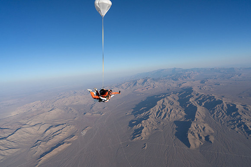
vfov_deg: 53.2
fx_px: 167
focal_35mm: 24
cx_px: 126
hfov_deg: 73.7
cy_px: 84
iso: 800
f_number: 9
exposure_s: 1/2000
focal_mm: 24
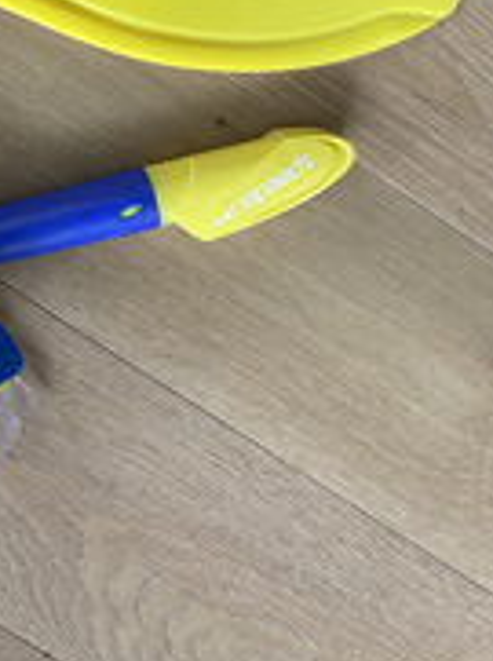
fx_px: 1372
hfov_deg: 19.5
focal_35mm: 72
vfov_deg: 25.1
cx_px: -49
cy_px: -73
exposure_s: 1/121
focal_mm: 4.25
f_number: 1.8
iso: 100
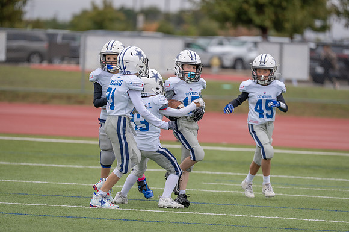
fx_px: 2905
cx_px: 174
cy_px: 132
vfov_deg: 4.6
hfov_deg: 6.9
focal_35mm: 300
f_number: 2.8
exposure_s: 1/1250
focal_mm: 200
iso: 200
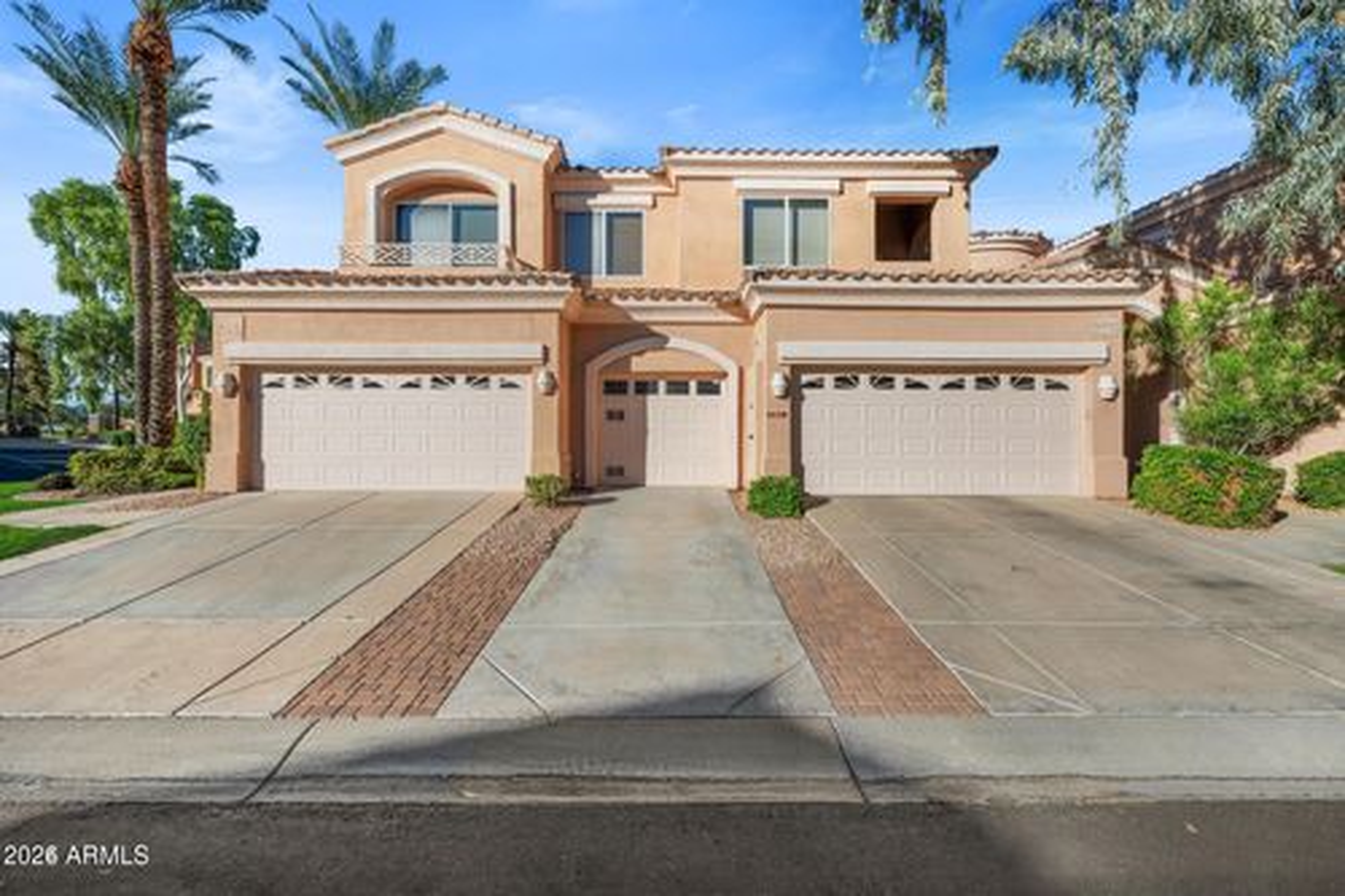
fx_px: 523
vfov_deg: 81.2
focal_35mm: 14
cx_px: 672
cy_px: 448
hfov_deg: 104.3
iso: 320
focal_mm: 14
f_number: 9
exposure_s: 1/640
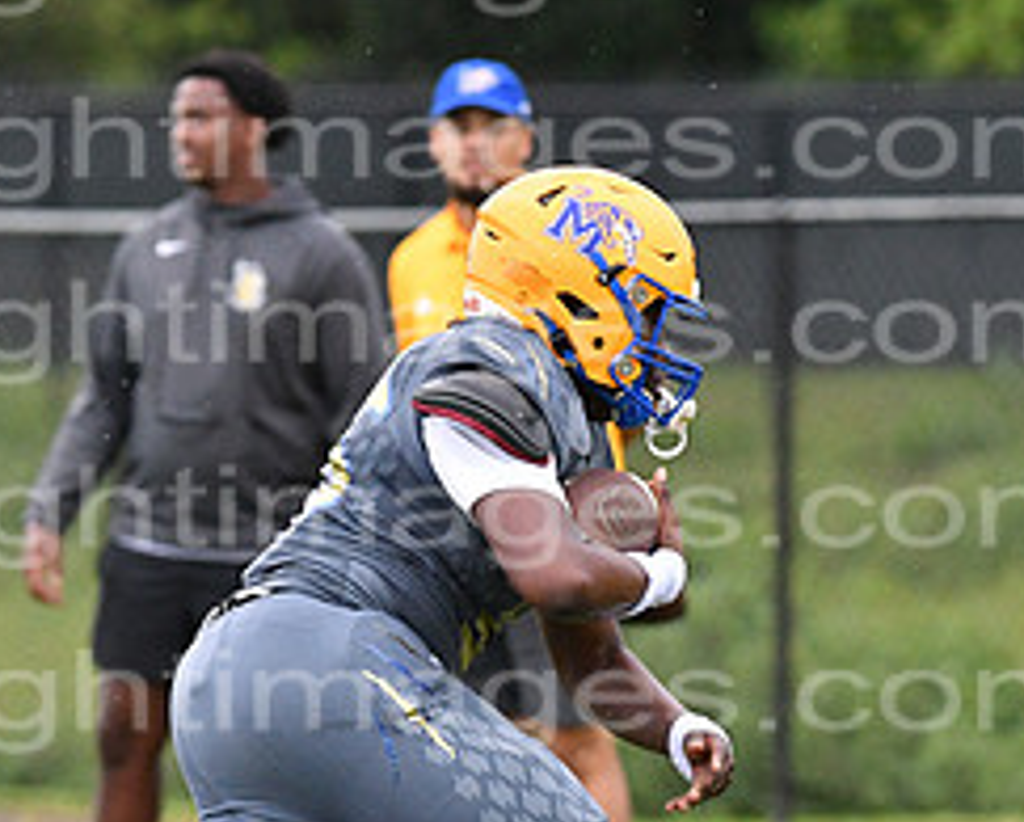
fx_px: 30555
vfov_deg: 1.5
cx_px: 152
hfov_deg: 1.9
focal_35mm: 1007
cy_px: 609
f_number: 5.6
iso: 3600
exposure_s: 1/1000
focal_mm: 300
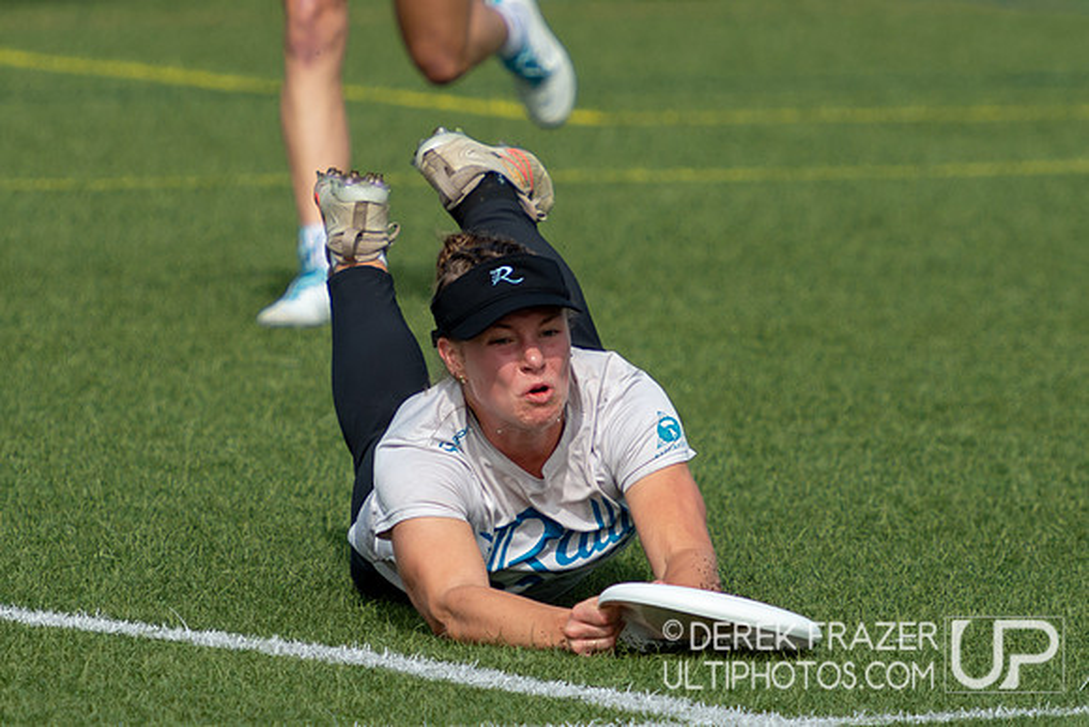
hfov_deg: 3.4
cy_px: 301
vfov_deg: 2.3
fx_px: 18196
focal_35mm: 601
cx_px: 463
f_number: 5.6
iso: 280
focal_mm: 310
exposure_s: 1/2000
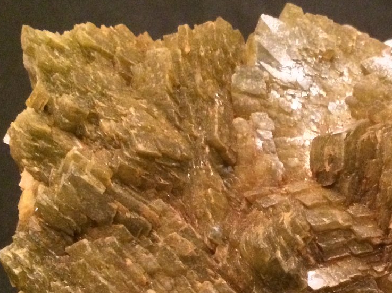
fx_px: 713
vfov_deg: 22.8
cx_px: 310
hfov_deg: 30.1
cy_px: 255
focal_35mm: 63
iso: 800
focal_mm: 4.15
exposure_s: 1/15
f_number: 2.2
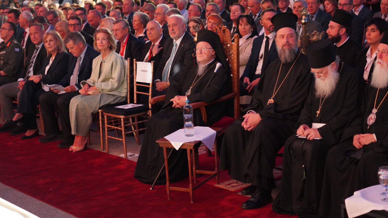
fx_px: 751
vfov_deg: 16.5
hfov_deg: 29.0
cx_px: 202
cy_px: 106
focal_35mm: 73
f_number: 4
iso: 12800
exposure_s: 1/100
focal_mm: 67
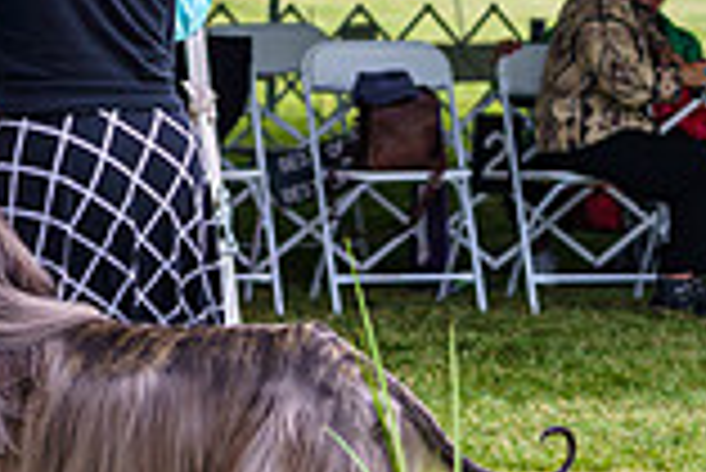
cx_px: -166
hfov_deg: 5.9
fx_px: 6811
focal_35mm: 347
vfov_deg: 4.0
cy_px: -110
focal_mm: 94
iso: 200
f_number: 4
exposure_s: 1/500
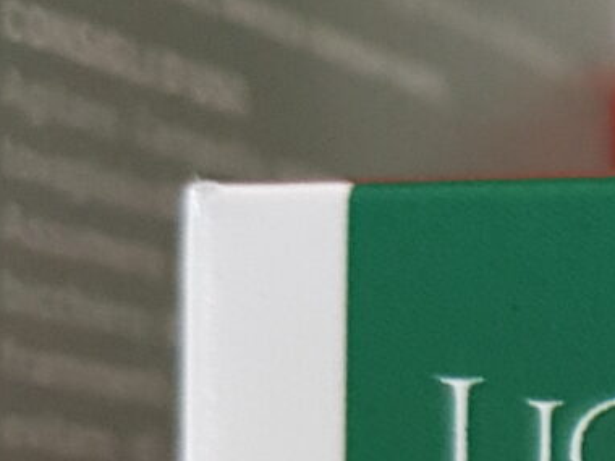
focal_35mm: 175
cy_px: 954
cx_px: 1772
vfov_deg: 8.1
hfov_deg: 9.3
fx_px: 3109
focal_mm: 4.2
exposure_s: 1/50
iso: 125
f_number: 1.7
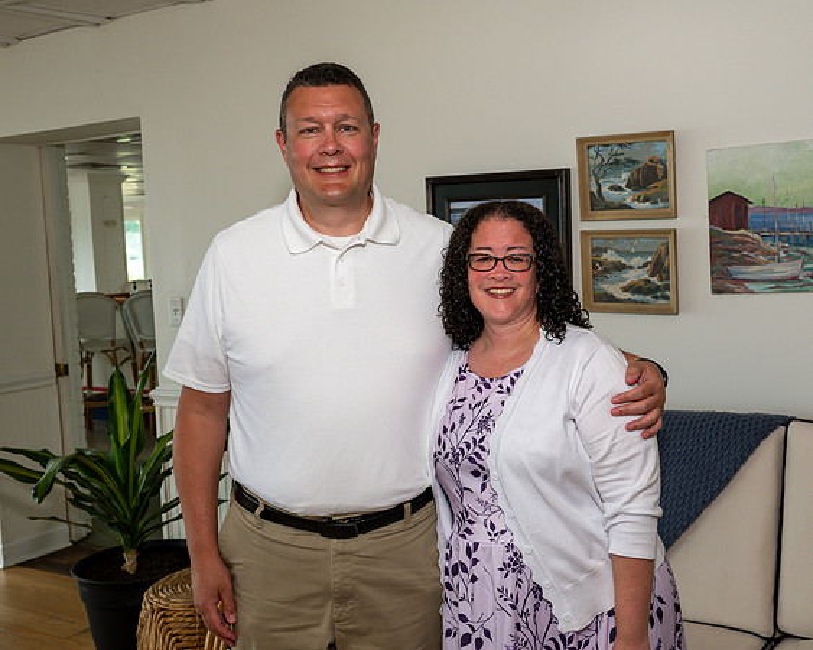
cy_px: 308
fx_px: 963
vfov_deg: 37.3
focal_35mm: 40
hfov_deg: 45.7
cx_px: 452
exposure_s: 1/320
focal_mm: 33
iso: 500
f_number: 7.1
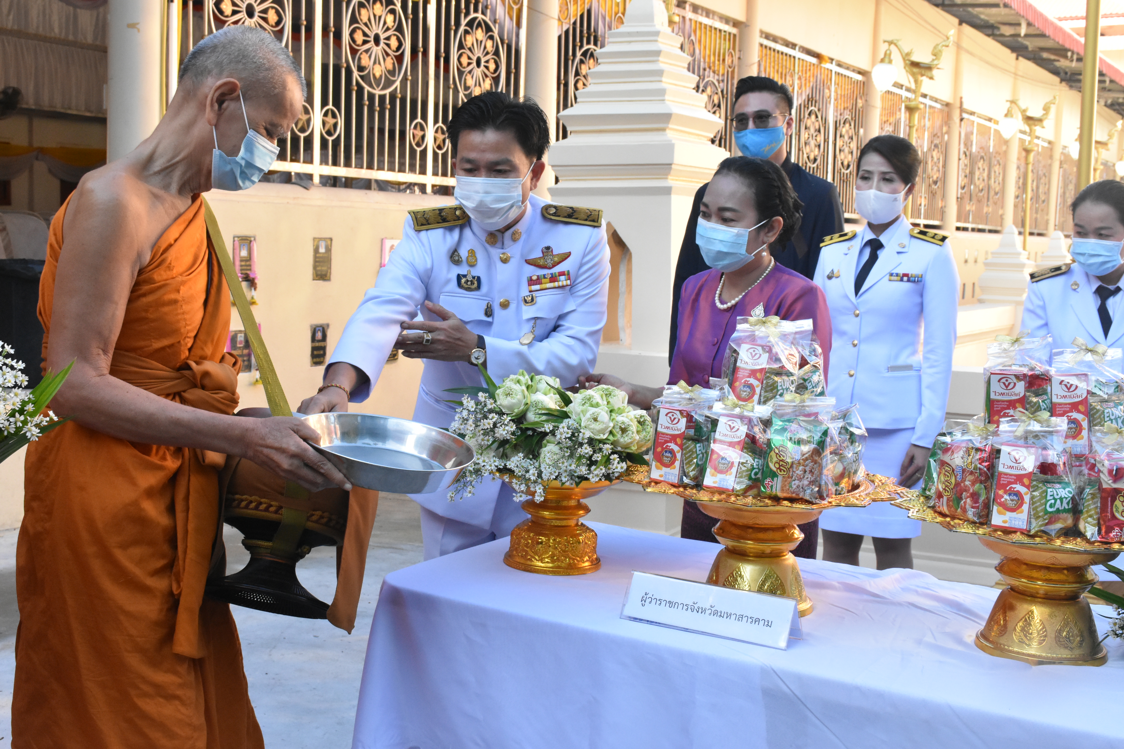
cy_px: 374
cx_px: 562
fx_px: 1499
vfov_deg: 28.1
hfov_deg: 41.1
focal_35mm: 48
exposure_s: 1/400
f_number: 10
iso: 2500
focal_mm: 32
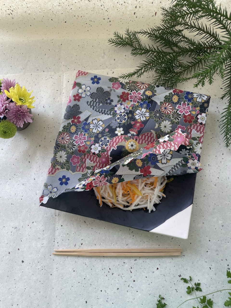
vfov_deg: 67.3
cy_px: 154
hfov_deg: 53.1
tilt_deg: -75.8
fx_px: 231
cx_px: 116
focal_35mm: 26
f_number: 1.6
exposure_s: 1/272
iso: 32
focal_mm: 4.2
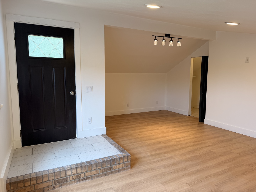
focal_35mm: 24
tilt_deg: -7.0
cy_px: 96
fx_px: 177
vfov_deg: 56.8
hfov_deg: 71.6
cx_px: 128
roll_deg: +1.2
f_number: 1.78
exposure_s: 1/120
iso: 64
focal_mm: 6.76
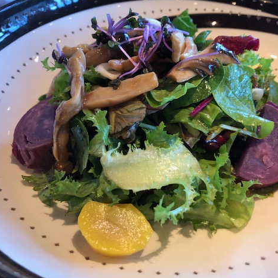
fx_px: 309
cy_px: 137
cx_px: 160
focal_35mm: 34
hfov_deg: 48.3
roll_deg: -0.2
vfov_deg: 48.4
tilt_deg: -44.2
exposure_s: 1/30
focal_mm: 3.99
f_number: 1.8
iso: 32
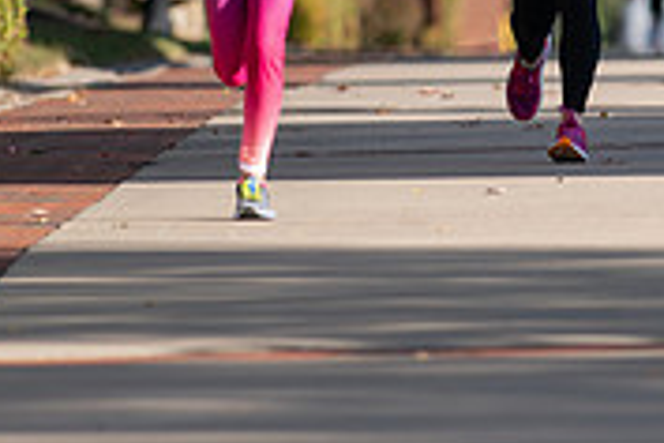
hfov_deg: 2.1
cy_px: -107
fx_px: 18111
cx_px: 585
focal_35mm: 982
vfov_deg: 1.4
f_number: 4.5
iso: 200
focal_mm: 300
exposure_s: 1/800
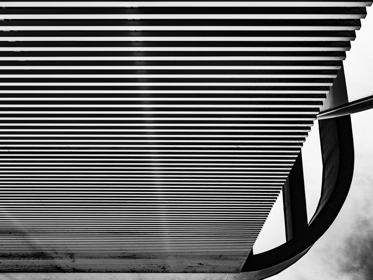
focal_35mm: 48
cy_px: 140
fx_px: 517
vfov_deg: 30.3
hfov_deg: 39.7
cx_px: 186
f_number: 2.8
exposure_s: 1/400
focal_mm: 21.5
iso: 200
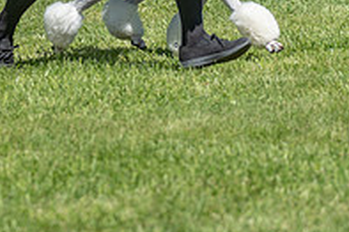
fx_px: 3138
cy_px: -68
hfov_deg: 6.4
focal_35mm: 324
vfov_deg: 4.2
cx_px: 184
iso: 200
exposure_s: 1/1000
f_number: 5
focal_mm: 110
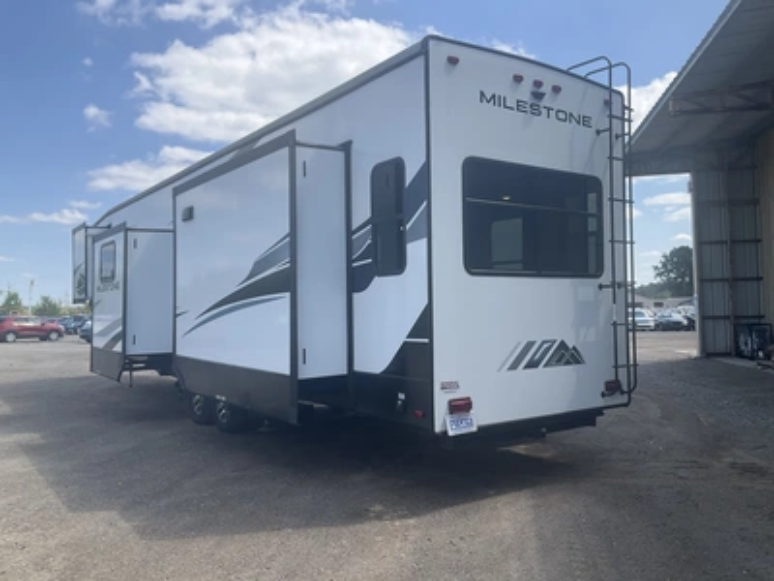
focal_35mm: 29
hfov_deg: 61.7
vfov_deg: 48.2
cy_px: 290
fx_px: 648
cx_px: 387
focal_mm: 3
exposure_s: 1/1168
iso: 25
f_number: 1.8
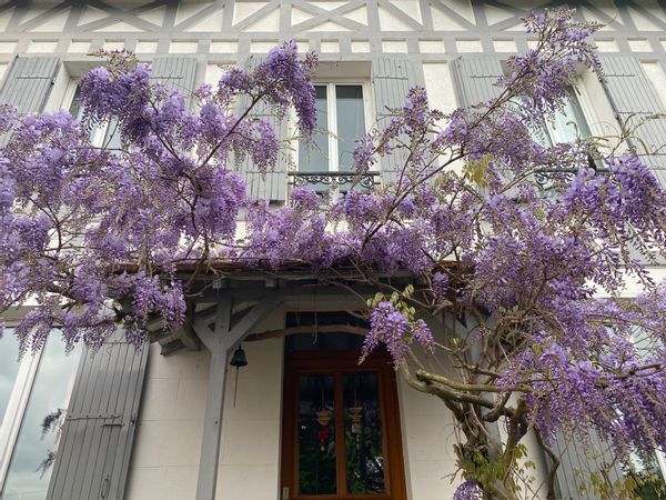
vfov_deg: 53.1
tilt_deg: +31.2
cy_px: 250
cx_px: 333
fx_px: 500
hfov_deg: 67.3
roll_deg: +0.5
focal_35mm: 26
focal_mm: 4.25
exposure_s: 1/177
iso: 32
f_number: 1.8
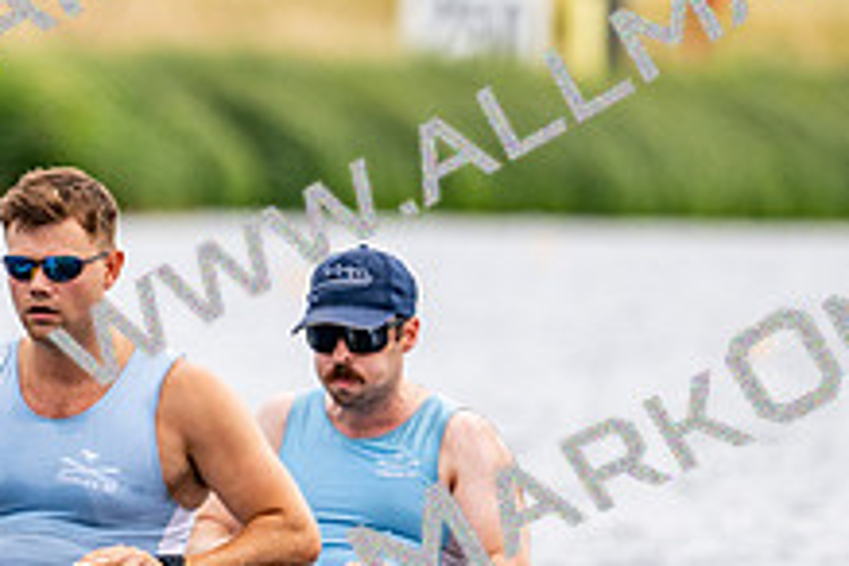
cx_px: -233
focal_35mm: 1589
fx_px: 37471
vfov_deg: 0.9
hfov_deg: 1.3
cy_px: 452
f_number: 4.5
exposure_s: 1/2500
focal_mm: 400
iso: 280
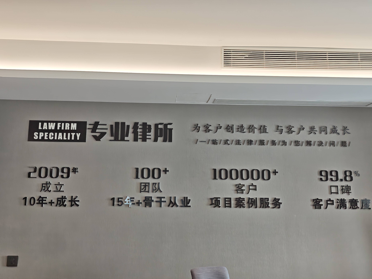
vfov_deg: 41.8
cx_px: 186
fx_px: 365
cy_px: 140
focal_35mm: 34
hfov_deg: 54.0
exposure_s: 1/142
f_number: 1.62
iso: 50
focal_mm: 6.55
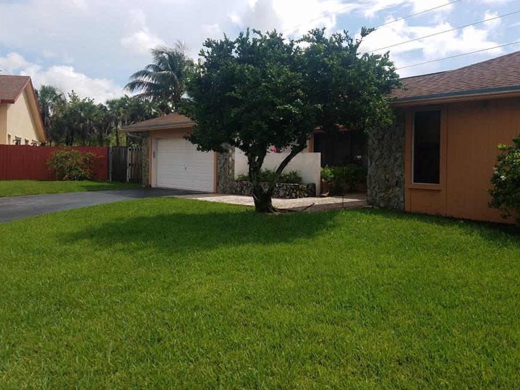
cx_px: 275
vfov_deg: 45.2
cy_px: 159
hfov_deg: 58.3
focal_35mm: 31
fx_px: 466
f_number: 1.7
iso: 50
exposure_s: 1/2976
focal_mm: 4.2
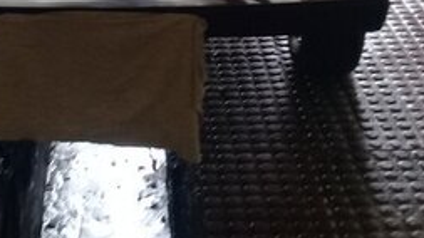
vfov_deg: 13.0
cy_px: -115
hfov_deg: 23.9
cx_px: 99
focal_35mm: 88
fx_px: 989
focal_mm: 3.3
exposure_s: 1/33
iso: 50
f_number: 2.2
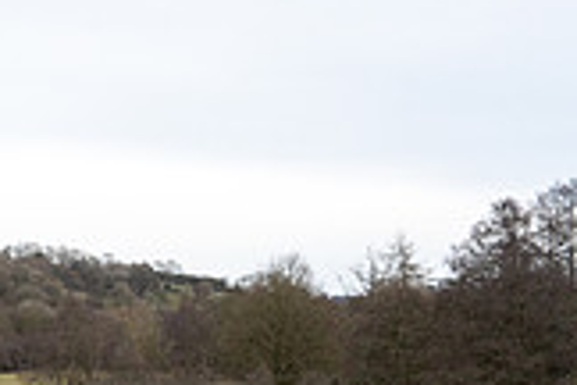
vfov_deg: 15.6
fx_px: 1378
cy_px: 383
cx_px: -342
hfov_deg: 19.8
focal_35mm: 86
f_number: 3.5
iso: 500
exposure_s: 1/1000
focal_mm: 24
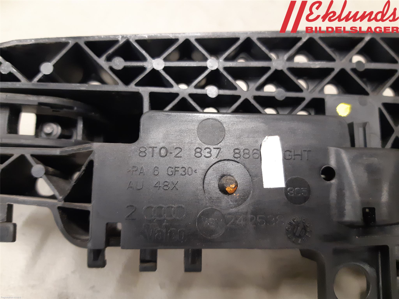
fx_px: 300
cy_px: 150
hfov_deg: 67.3
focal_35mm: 26
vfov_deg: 53.1
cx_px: 200
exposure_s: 1/33
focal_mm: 3.93
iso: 320
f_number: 1.7
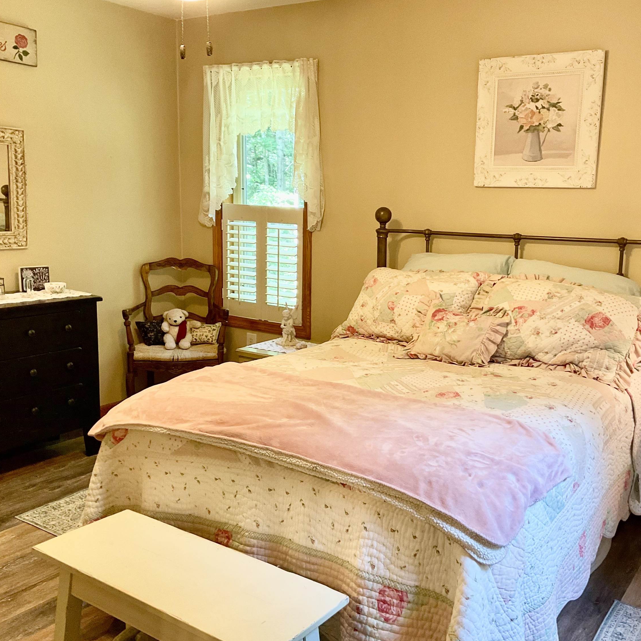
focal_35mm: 35
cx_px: 385
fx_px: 733
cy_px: 322
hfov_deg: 47.0
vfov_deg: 47.2
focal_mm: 3
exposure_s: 1/60
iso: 100
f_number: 1.8
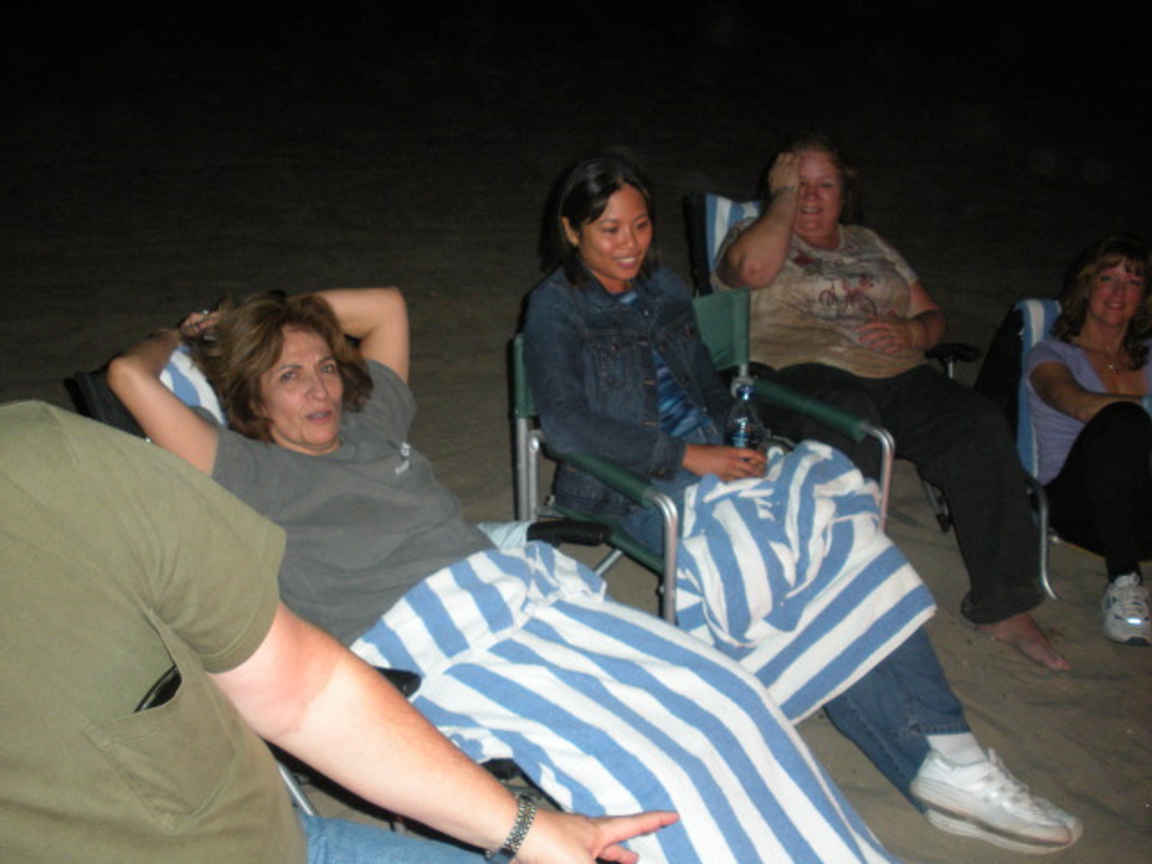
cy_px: 432
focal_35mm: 36
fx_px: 1198
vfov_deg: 39.7
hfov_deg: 51.4
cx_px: 576
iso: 301
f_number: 3.5
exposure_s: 1/60
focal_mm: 6.3
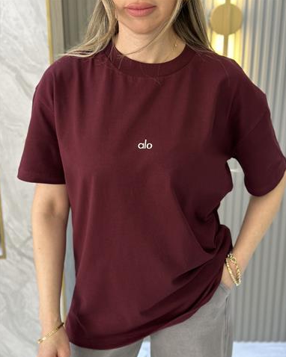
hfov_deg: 29.7
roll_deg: -0.2
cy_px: 191
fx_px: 540
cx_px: 143
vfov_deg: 36.7
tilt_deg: -19.9
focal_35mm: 51
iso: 200
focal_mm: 6.86
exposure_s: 1/50
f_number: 1.78
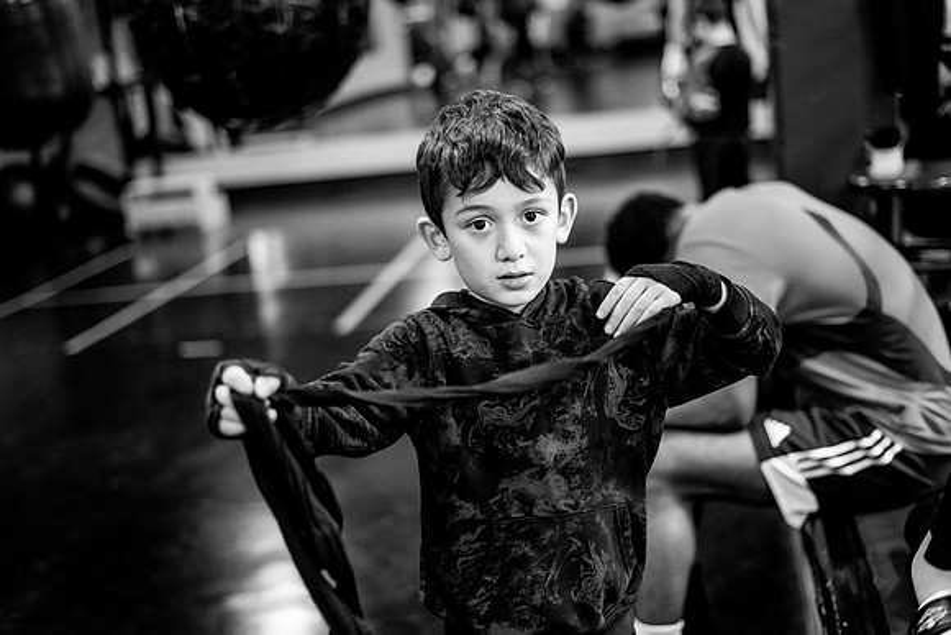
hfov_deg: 39.6
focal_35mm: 50
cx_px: 476
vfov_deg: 27.0
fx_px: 1321
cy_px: 318
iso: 4000
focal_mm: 50
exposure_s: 1/400
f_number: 1.8
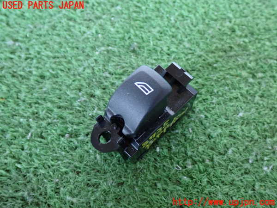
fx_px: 304
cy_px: 104
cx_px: 138
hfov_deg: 49.0
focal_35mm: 38
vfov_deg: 37.7
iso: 800
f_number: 2.7
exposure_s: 1/25
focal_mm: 6.83
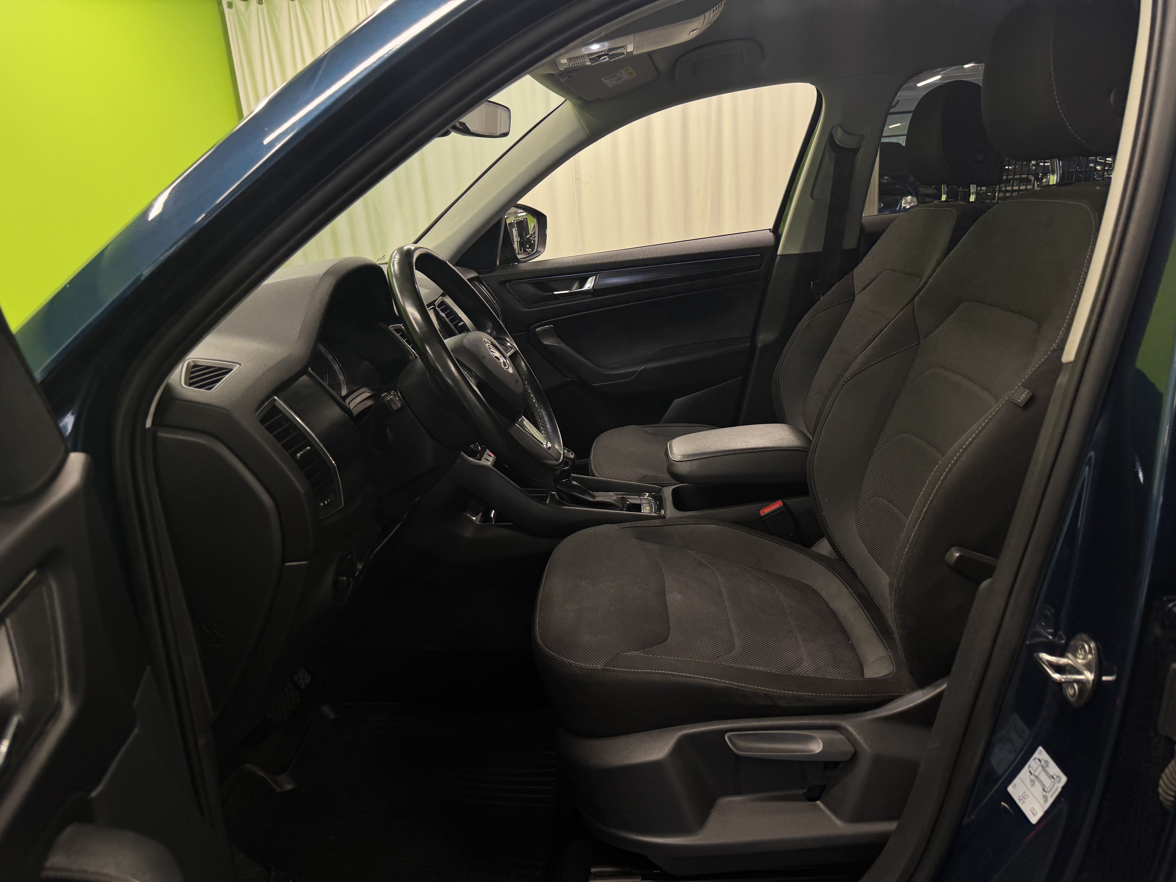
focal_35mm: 24
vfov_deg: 56.8
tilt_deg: -15.4
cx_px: 588
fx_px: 815
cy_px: 441
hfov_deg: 71.6
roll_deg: +4.5
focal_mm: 6.76
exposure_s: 1/100
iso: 100
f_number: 1.78
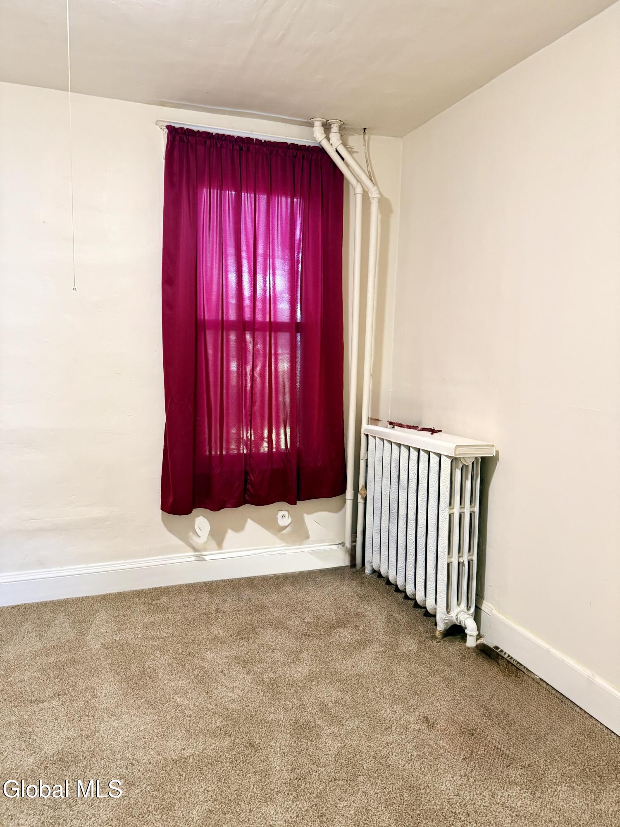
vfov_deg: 71.6
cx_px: 310
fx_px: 573
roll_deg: -0.9
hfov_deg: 56.8
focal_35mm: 24
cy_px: 414
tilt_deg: -6.1
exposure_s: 1/60
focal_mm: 6.76
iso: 500
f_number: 1.78
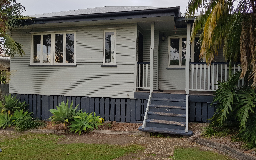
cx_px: 129
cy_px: 78
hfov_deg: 66.5
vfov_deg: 44.5
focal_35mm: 28
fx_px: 195
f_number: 1.7
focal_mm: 4.3
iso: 40
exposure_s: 1/448
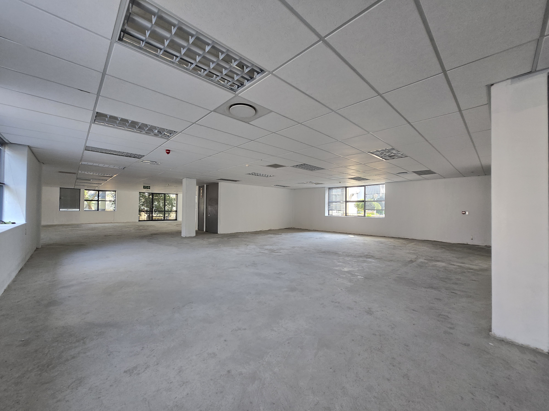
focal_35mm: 13
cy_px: 206
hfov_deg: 106.2
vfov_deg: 89.9
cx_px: 274
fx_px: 206
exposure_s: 1/50
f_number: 2.2
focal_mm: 1.7
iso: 64
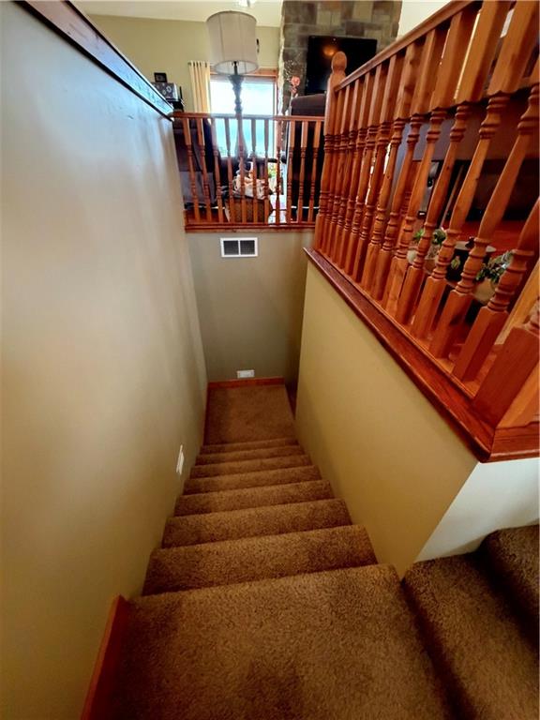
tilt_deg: -33.8
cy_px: 360
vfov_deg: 102.1
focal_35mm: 14
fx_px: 291
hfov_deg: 85.7
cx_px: 270
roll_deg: -1.4
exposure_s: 1/60
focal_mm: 2.22
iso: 1000
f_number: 2.2
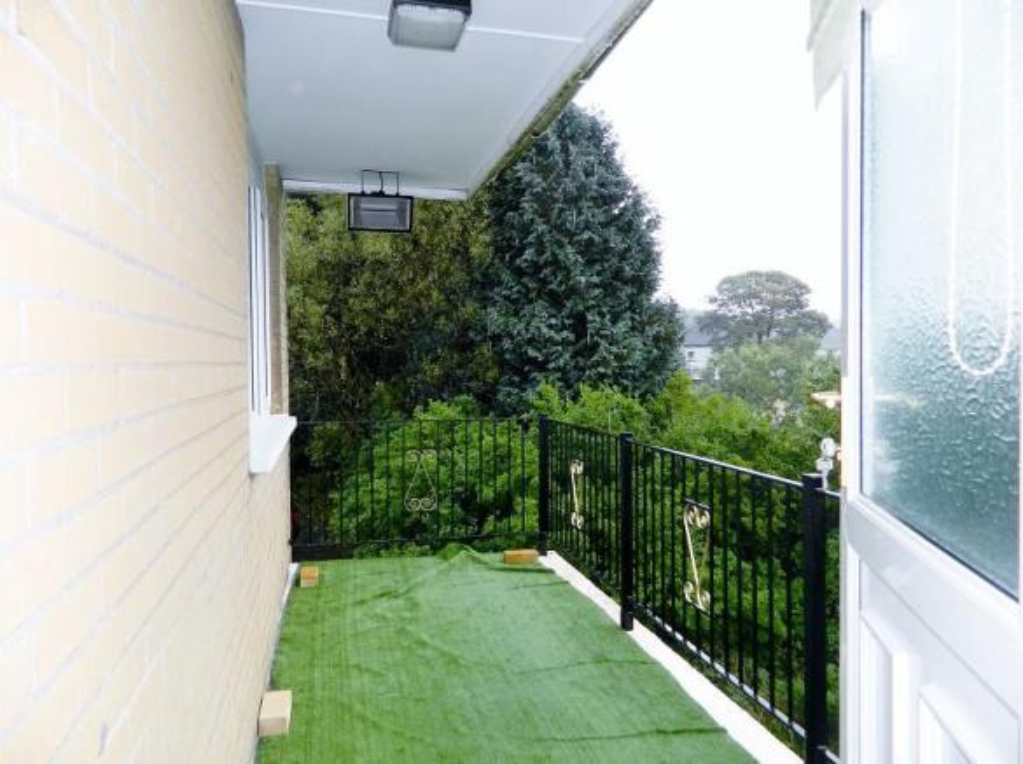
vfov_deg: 54.8
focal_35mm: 25
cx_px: 512
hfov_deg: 69.5
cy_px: 382
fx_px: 738
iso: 80
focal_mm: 4.5
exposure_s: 1/80
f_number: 3.1
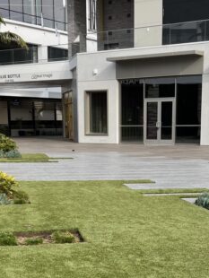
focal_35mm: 67
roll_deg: +0.6
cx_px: 104
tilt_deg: -9.2
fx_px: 539
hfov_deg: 22.0
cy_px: 214
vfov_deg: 28.4
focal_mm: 5.7
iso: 50
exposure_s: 1/1751
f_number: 1.5
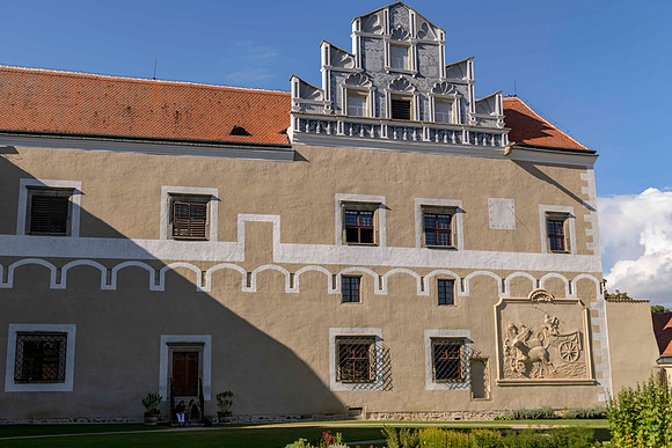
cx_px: 336
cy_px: 224
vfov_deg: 30.7
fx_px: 815
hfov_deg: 44.8
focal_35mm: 44
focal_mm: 42
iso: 64
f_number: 6.3
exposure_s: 1/400
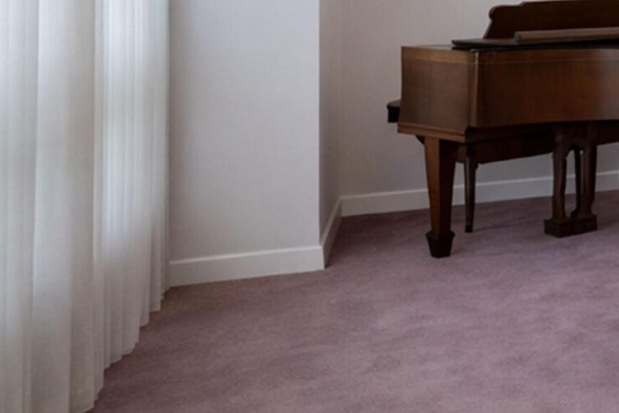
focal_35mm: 55
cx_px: 986
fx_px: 946
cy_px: -49
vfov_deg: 23.1
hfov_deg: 25.0
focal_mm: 16
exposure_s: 1/30
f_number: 4
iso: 64
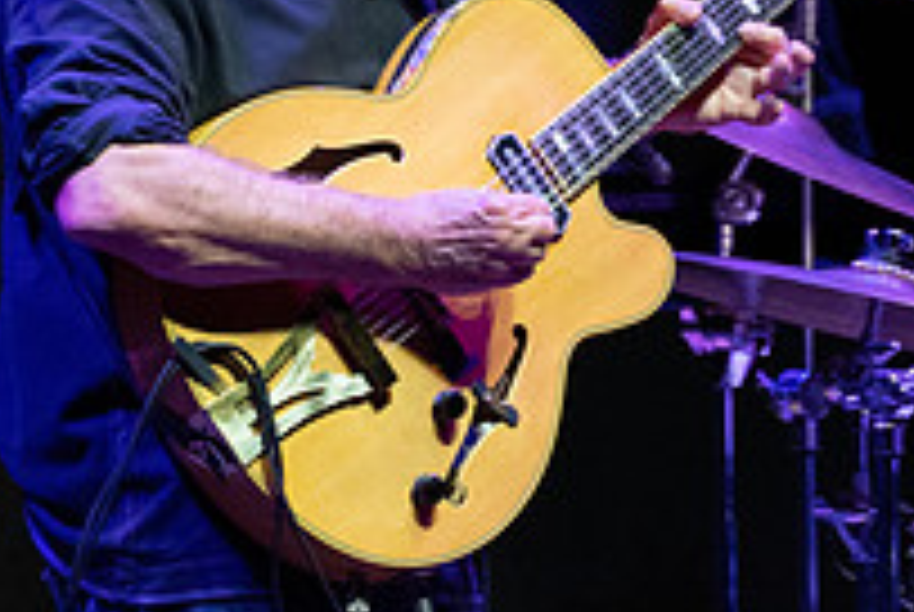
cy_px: -25
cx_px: 405
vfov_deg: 1.2
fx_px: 29010
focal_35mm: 1141
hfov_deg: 1.8
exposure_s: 1/320
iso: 3200
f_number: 7.1
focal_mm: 400
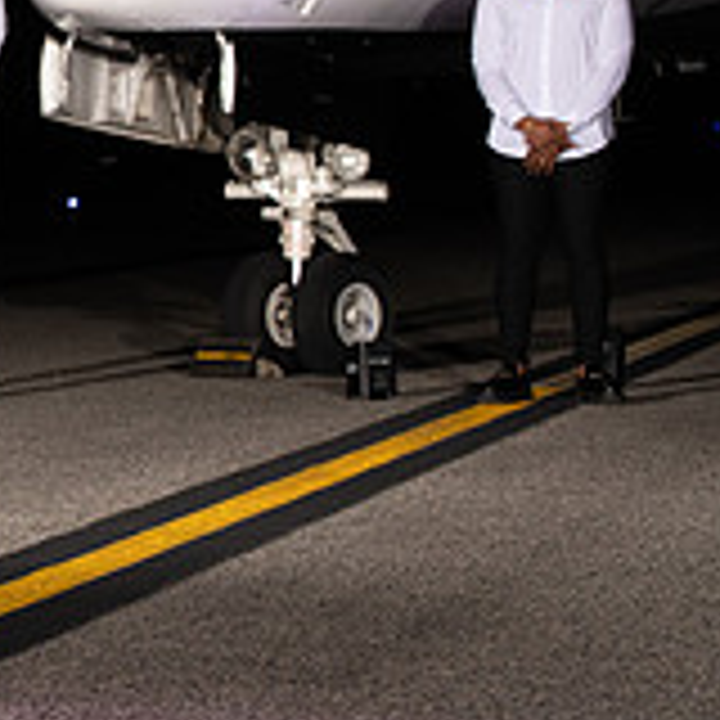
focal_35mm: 240
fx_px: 5648
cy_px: 158
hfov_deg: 7.1
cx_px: -558
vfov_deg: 7.3
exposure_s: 1/200
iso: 1000
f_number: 6.3
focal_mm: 78
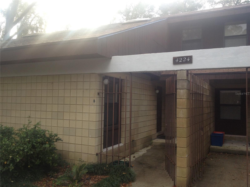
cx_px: 125
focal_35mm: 35
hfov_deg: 52.6
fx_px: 253
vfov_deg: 40.7
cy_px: 94
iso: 64
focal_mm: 4.28
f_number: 2.4
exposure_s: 1/120
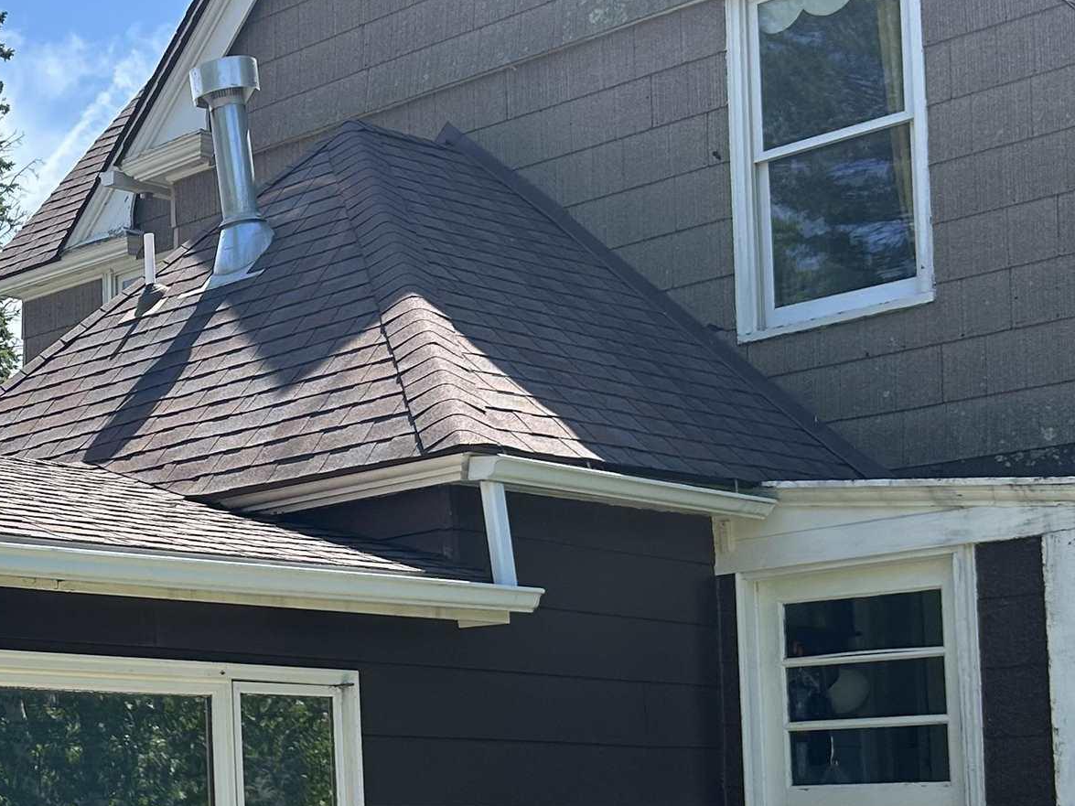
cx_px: -140
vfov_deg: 21.2
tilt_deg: +2.5
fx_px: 2112
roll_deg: +1.0
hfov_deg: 26.1
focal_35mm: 68
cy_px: 698
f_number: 1.5
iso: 50
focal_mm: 5.7
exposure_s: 1/2915
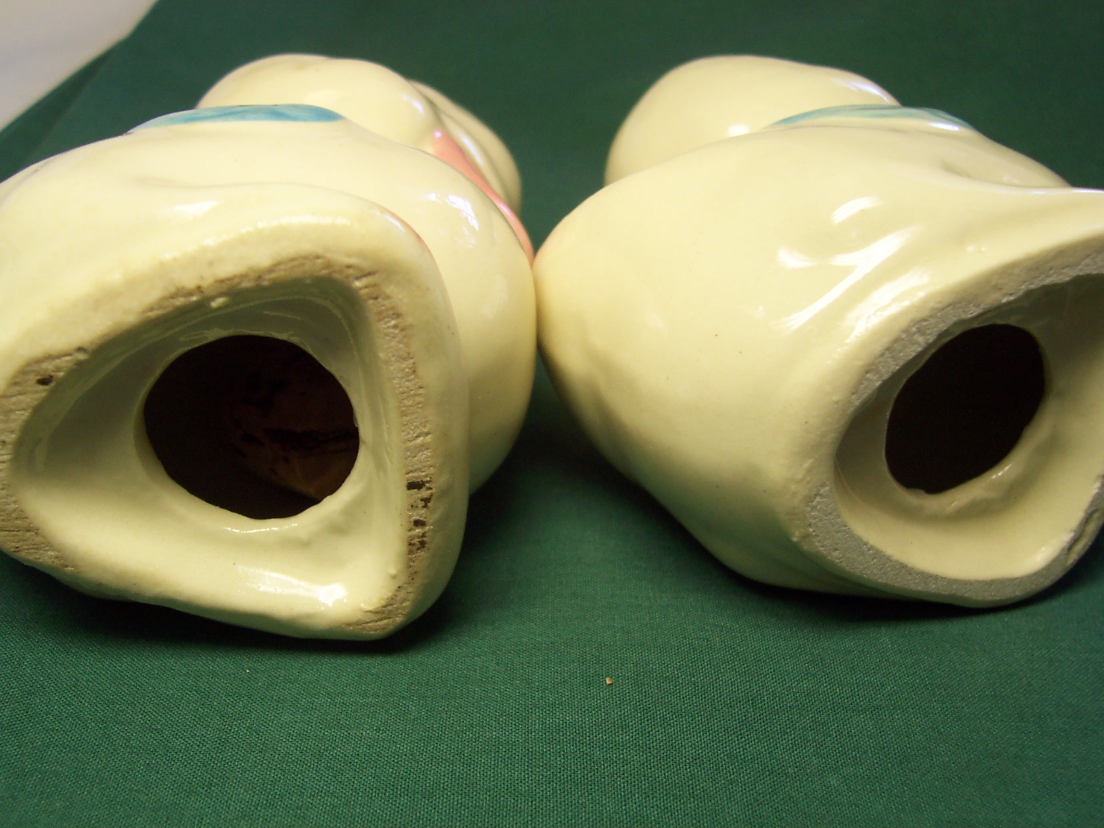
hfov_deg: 50.1
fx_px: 1180
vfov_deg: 38.7
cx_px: 552
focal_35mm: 37
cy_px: 414
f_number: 2.8
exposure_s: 1/90
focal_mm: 5.6
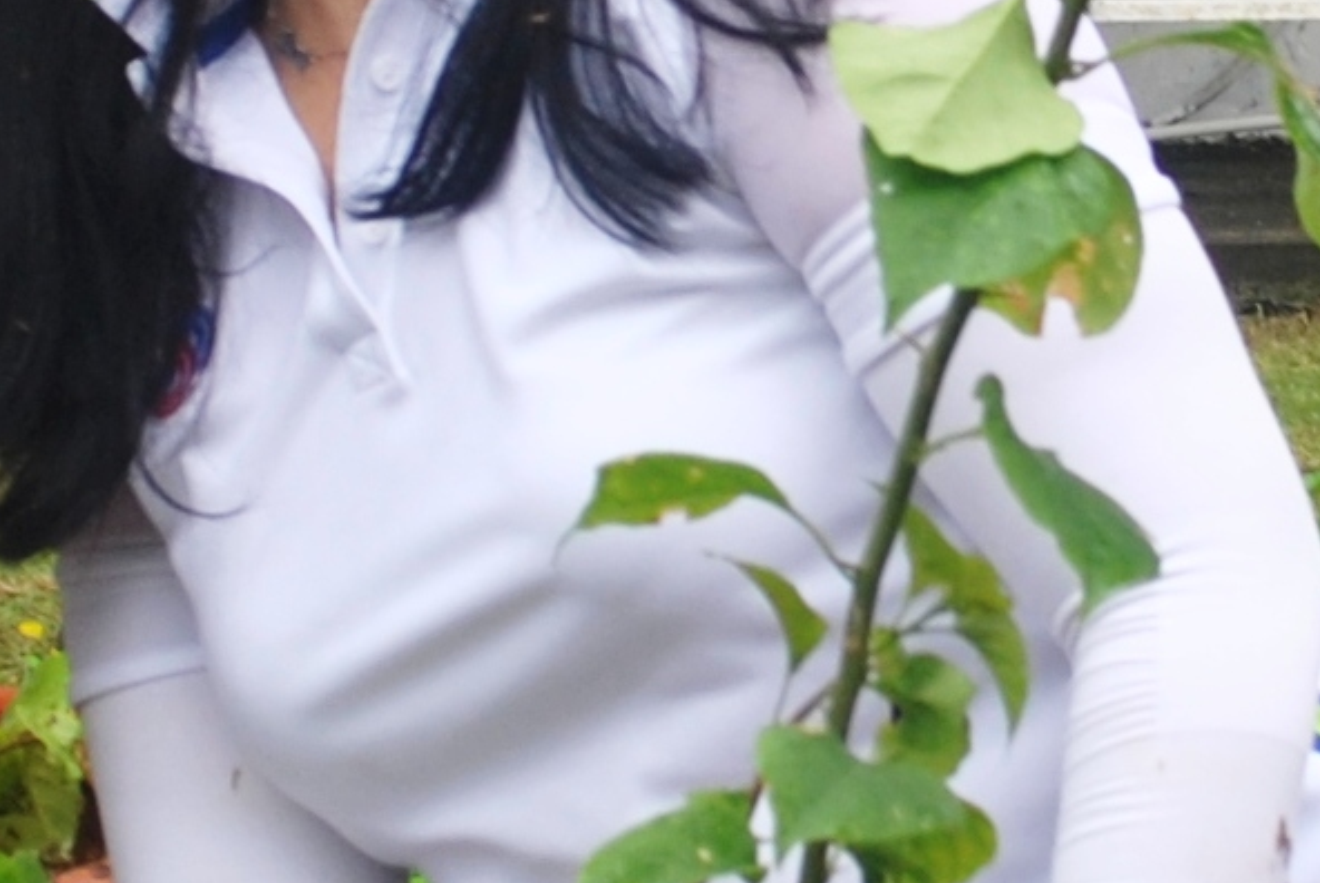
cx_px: 466
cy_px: 346
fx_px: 4074
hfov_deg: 18.4
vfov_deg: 12.4
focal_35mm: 111
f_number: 5.6
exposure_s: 1/125
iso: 125
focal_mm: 18
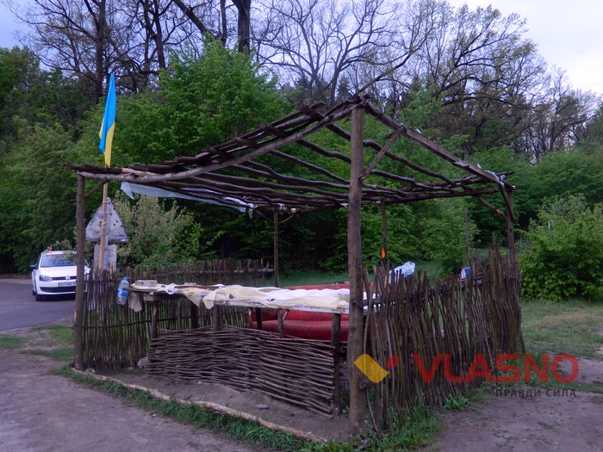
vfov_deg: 45.4
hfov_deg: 58.4
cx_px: 302
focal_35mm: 31
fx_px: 540
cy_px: 226
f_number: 3.2
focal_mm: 5.6
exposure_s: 1/100
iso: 80
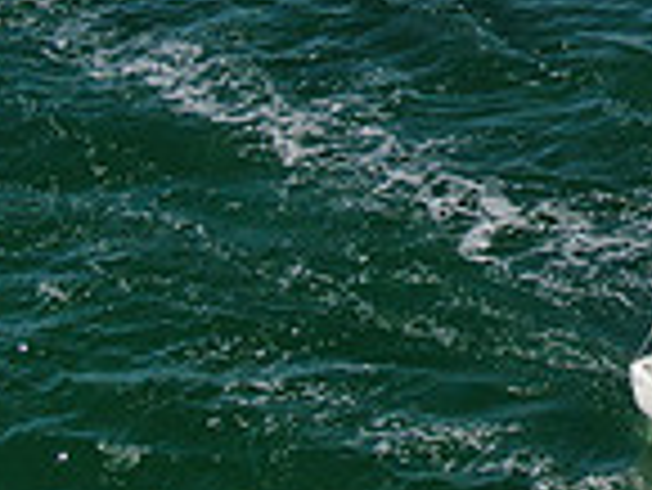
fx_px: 3544
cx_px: 1057
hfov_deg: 10.1
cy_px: -267
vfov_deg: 7.8
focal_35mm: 188
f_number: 3.8
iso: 100
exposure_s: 1/1250
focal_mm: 8.42
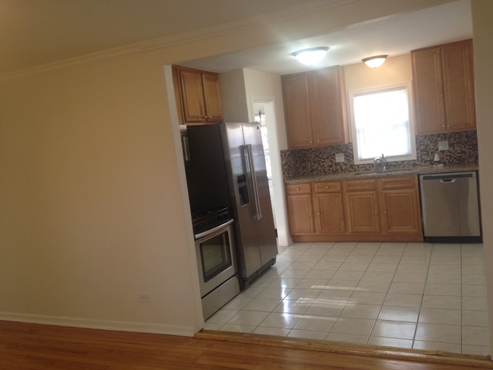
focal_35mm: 33
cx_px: 246
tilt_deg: -7.0
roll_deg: +6.1
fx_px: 470
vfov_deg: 42.9
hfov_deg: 55.4
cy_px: 185
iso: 50
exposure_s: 1/40
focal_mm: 4.12
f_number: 2.4
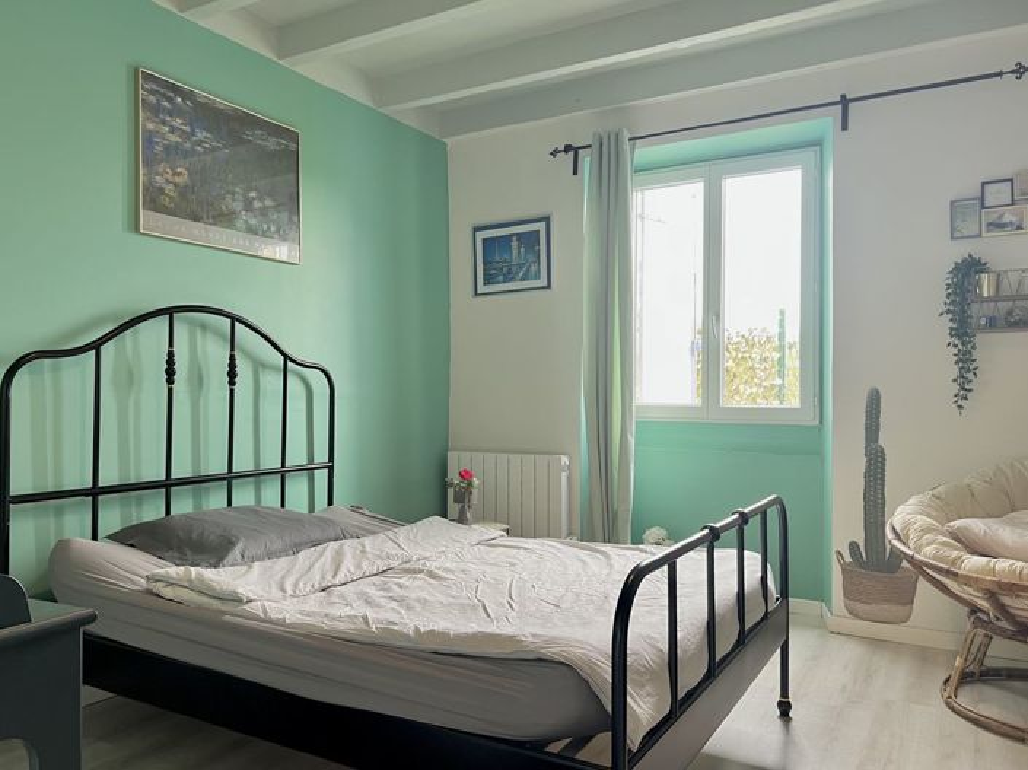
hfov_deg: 67.3
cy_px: 385
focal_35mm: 26
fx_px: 772
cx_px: 514
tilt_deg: -0.4
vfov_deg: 53.0
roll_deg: +1.5
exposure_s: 1/50
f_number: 1.5
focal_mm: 5.7
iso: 200
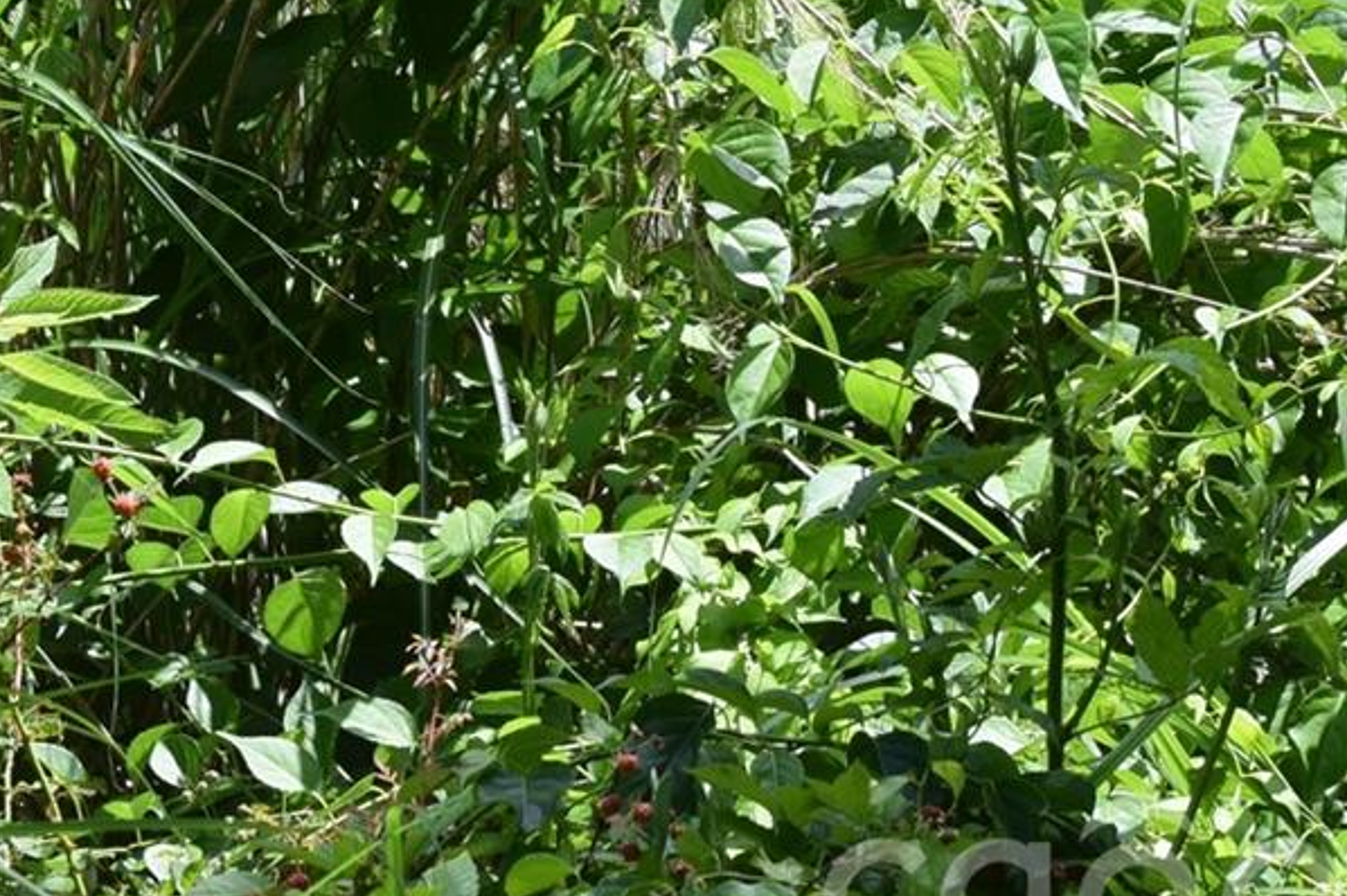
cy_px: -467
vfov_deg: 4.8
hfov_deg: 7.2
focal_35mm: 283
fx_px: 10572
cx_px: -128
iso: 280
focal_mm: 55
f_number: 8
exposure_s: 1/250
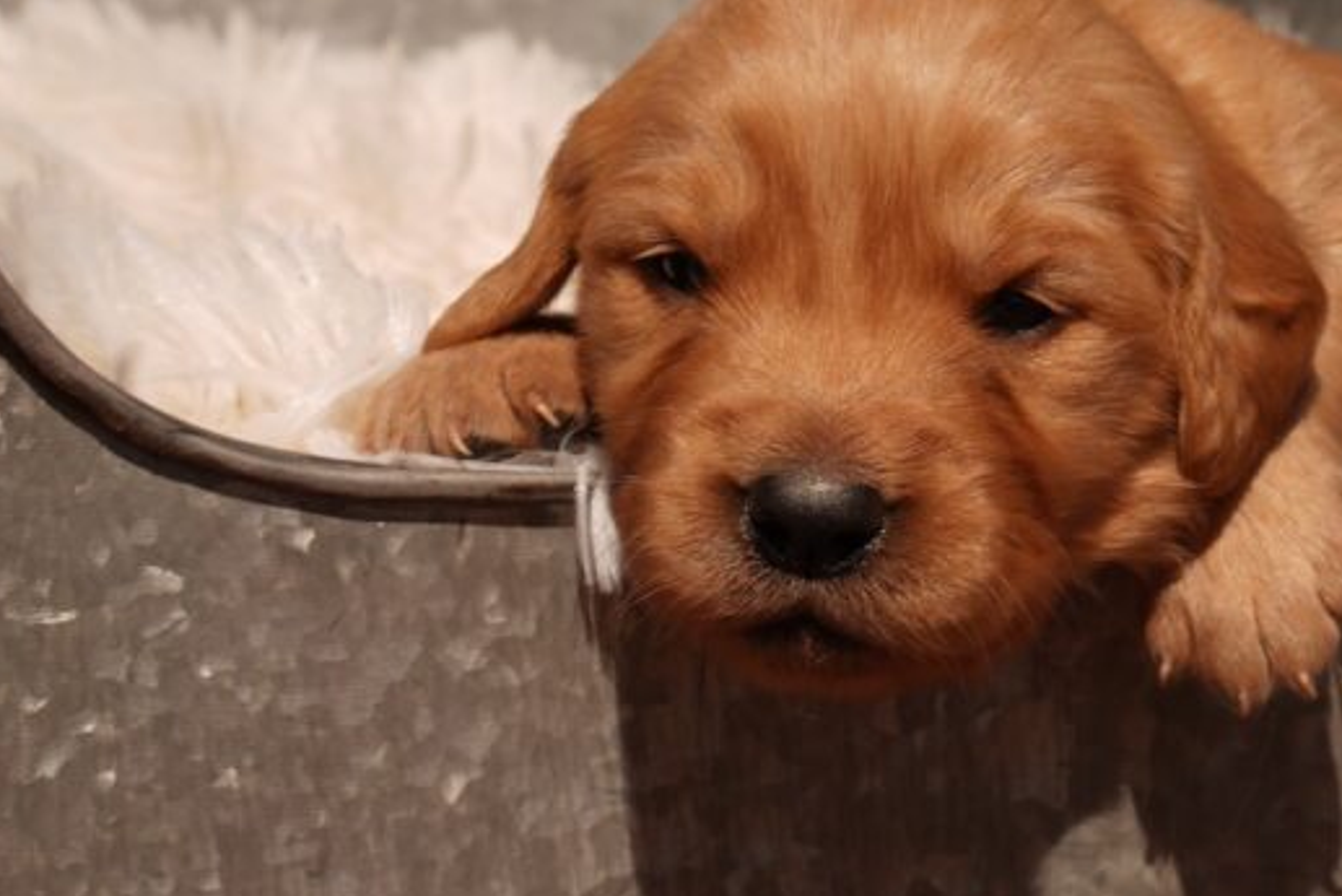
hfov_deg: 13.1
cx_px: 968
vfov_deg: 8.8
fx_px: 5817
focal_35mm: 156
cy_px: 288
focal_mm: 70
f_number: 11
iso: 50
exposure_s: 1/200
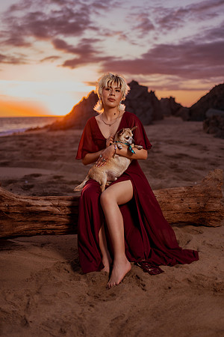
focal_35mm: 35
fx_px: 327
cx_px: 112
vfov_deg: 54.4
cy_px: 168
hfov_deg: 37.9
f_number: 1.4
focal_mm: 35
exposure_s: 1/500
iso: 50
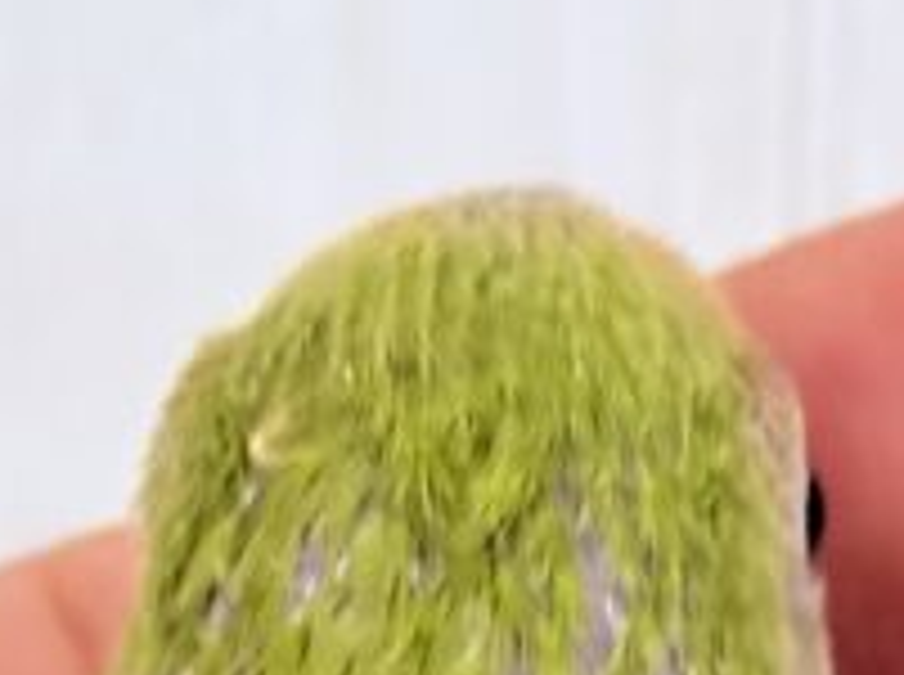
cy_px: 1809
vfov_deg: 4.6
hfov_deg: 6.4
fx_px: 8107
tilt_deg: -29.2
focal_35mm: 311
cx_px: 805
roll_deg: +0.8
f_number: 1.6
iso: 250
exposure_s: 1/33
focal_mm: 5.96
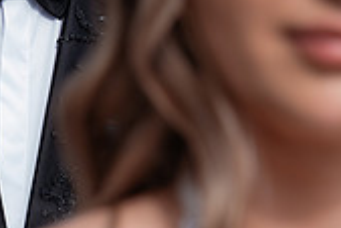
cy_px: 99
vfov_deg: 6.9
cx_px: 49
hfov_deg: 10.3
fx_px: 1887
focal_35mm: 199
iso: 160
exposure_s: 1/500
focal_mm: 75
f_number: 4.5
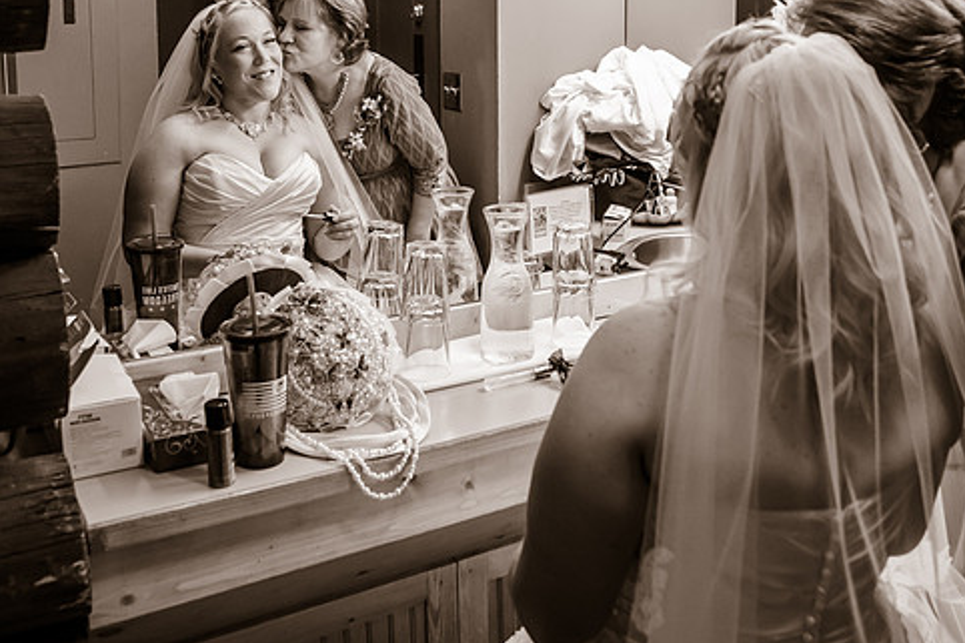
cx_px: 598
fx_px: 1072
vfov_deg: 32.4
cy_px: 117
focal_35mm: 40
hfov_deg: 48.1
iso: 2500
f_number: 4
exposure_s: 1/80
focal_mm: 24
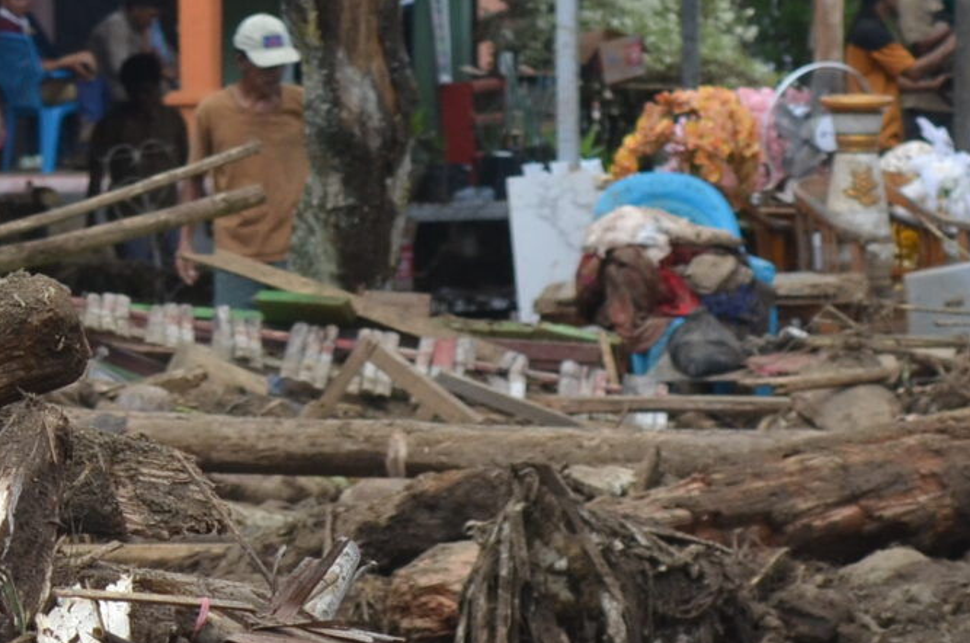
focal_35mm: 403
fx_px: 10838
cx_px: -121
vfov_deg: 3.4
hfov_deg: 5.1
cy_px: 311
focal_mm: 70
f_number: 5.6
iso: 200
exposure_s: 1/800
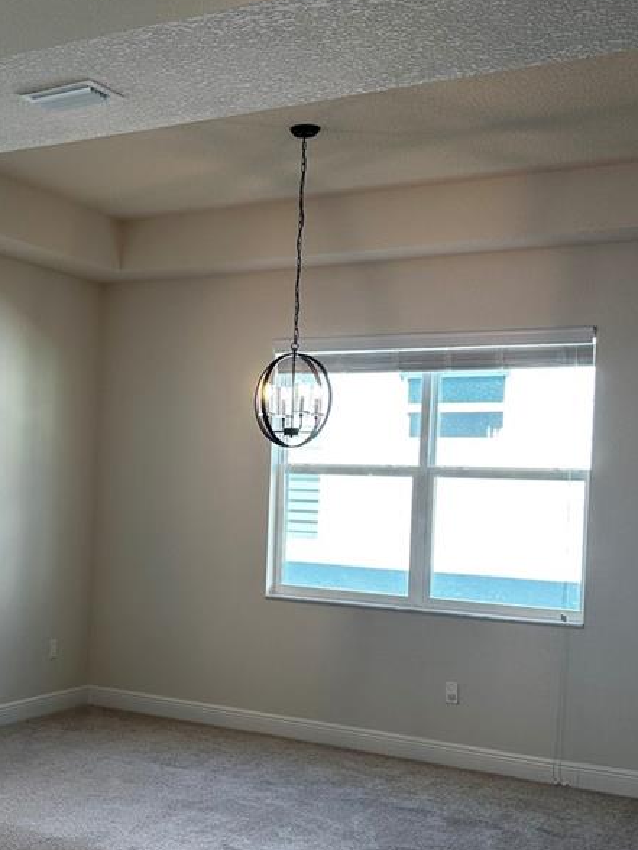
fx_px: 1204
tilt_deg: +0.4
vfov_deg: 38.8
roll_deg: -2.2
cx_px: 113
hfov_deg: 28.9
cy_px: 499
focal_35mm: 49
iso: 80
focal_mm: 6.86
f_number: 1.78
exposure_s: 1/163
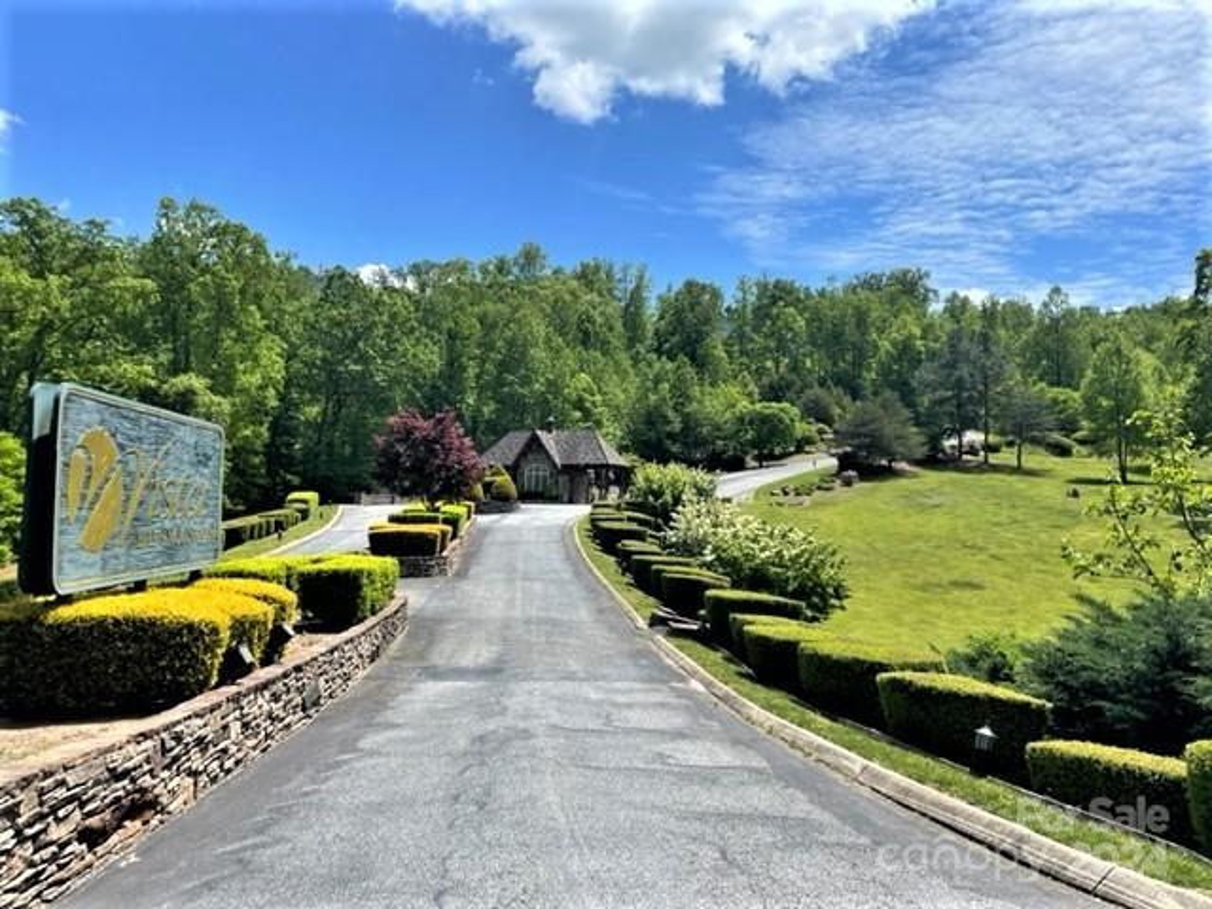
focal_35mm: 26
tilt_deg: +3.3
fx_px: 910
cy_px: 454
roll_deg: -0.3
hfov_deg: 67.3
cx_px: 606
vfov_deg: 53.1
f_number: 1.6
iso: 32
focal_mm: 4.2
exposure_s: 1/3300
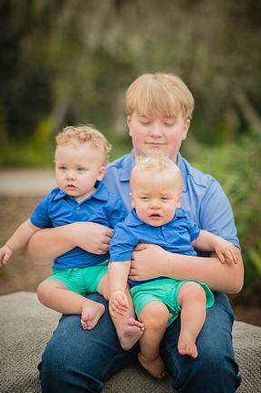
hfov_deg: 15.3
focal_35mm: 89
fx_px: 969
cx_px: 136
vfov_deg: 22.9
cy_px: 193
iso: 160
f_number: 2
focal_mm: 85
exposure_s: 1/250
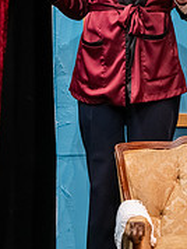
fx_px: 2091
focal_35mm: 291
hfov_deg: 5.1
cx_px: 128
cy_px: -35
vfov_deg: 6.8
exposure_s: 1/200
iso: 3200
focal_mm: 120
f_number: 3.2
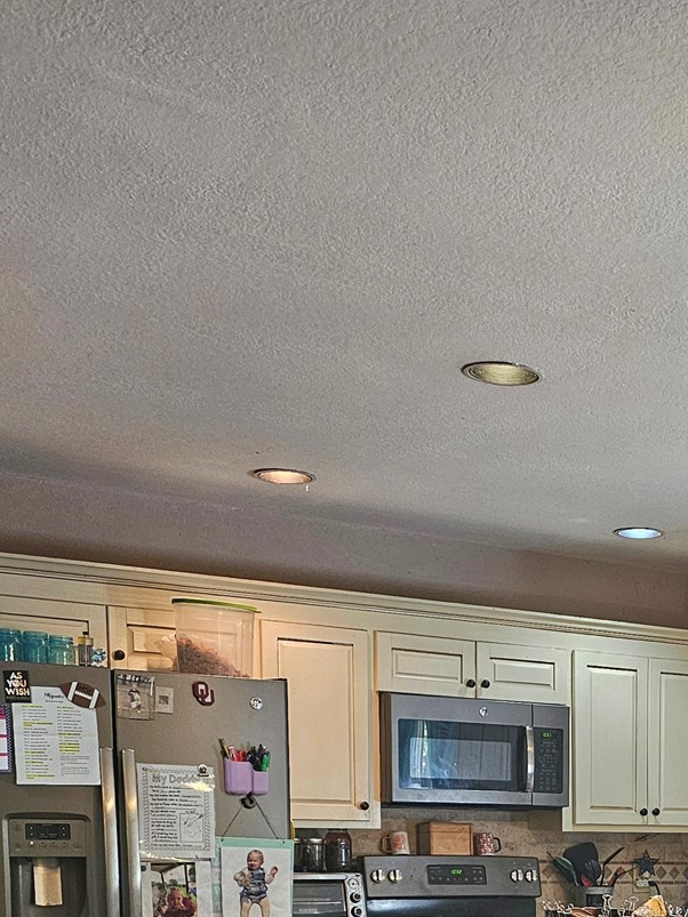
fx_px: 1458
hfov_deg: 24.8
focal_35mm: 55
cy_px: 999
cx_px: 745
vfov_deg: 31.2
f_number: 1.7
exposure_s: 1/120
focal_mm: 6.3
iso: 400
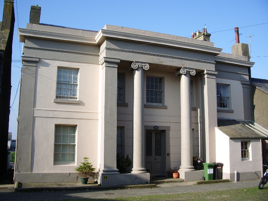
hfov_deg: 52.6
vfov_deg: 40.7
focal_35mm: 35
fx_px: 271
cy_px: 100
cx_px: 134
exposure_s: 1/250
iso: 50
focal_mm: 5.8
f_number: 4.3
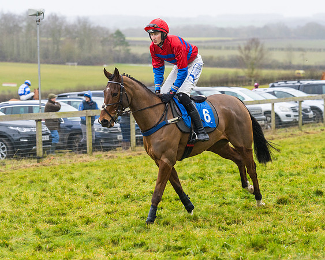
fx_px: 1660
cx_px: 159
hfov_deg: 11.2
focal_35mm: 173
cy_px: 129
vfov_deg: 8.9
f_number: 4
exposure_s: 1/800
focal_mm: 135
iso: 800
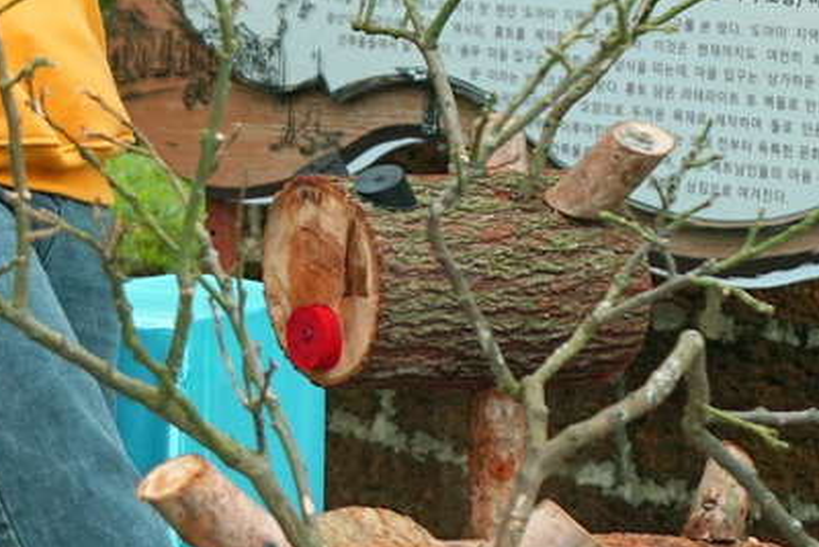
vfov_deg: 7.3
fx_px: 4210
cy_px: -245
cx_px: -899
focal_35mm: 185
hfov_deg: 10.1
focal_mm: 37
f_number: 4
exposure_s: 1/60
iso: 100
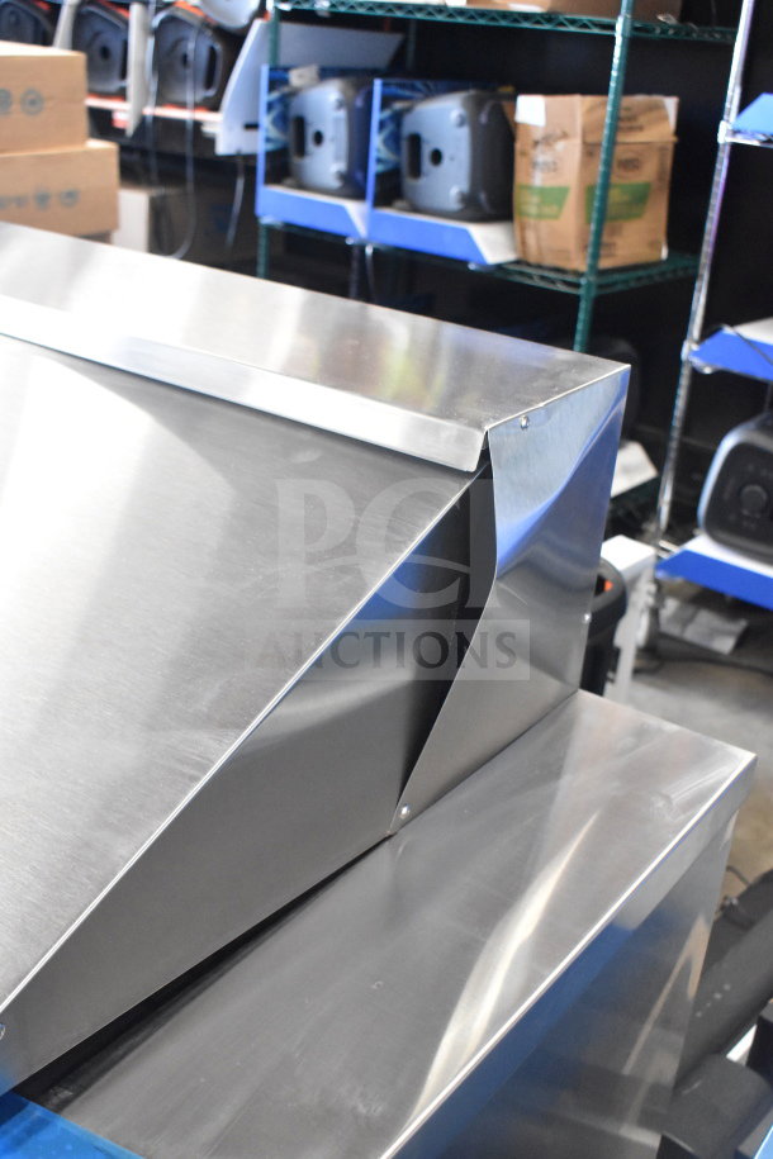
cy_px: 580
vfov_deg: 49.6
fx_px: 1256
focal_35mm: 39
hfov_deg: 34.2
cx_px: 386
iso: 6400
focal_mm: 26
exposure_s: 1/125
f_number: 5.6
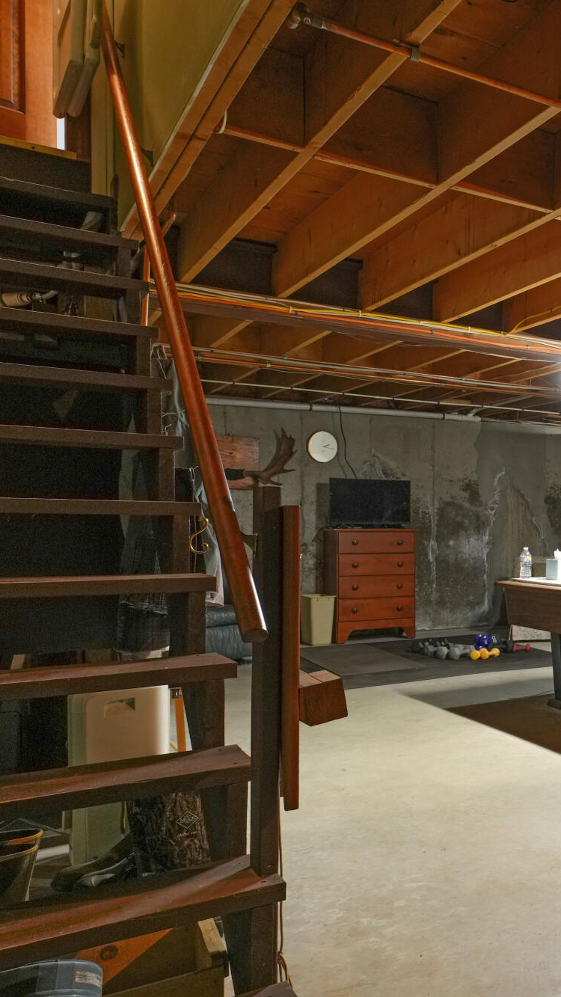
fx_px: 873
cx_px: 832
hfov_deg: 26.4
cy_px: 532
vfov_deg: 59.4
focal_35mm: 33
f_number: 7.1
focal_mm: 14
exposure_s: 1/5
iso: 800
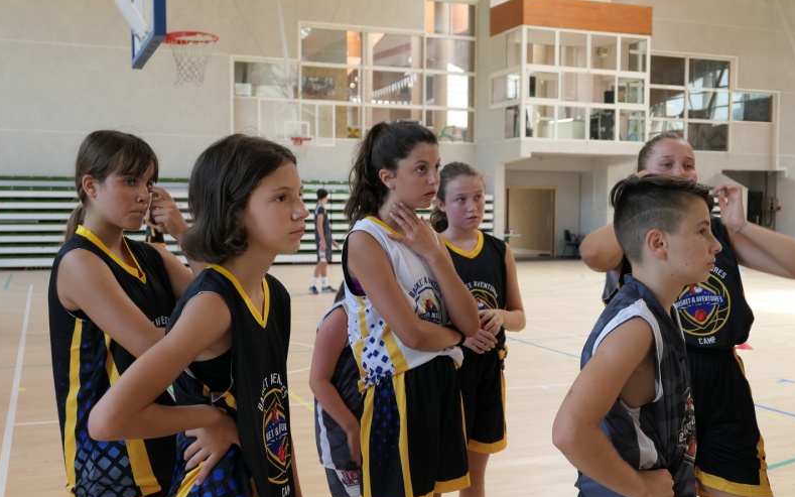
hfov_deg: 46.2
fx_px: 932
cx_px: 397
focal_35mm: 43
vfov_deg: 29.8
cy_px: 278
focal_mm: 13.5
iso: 200
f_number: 2.8
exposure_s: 1/80
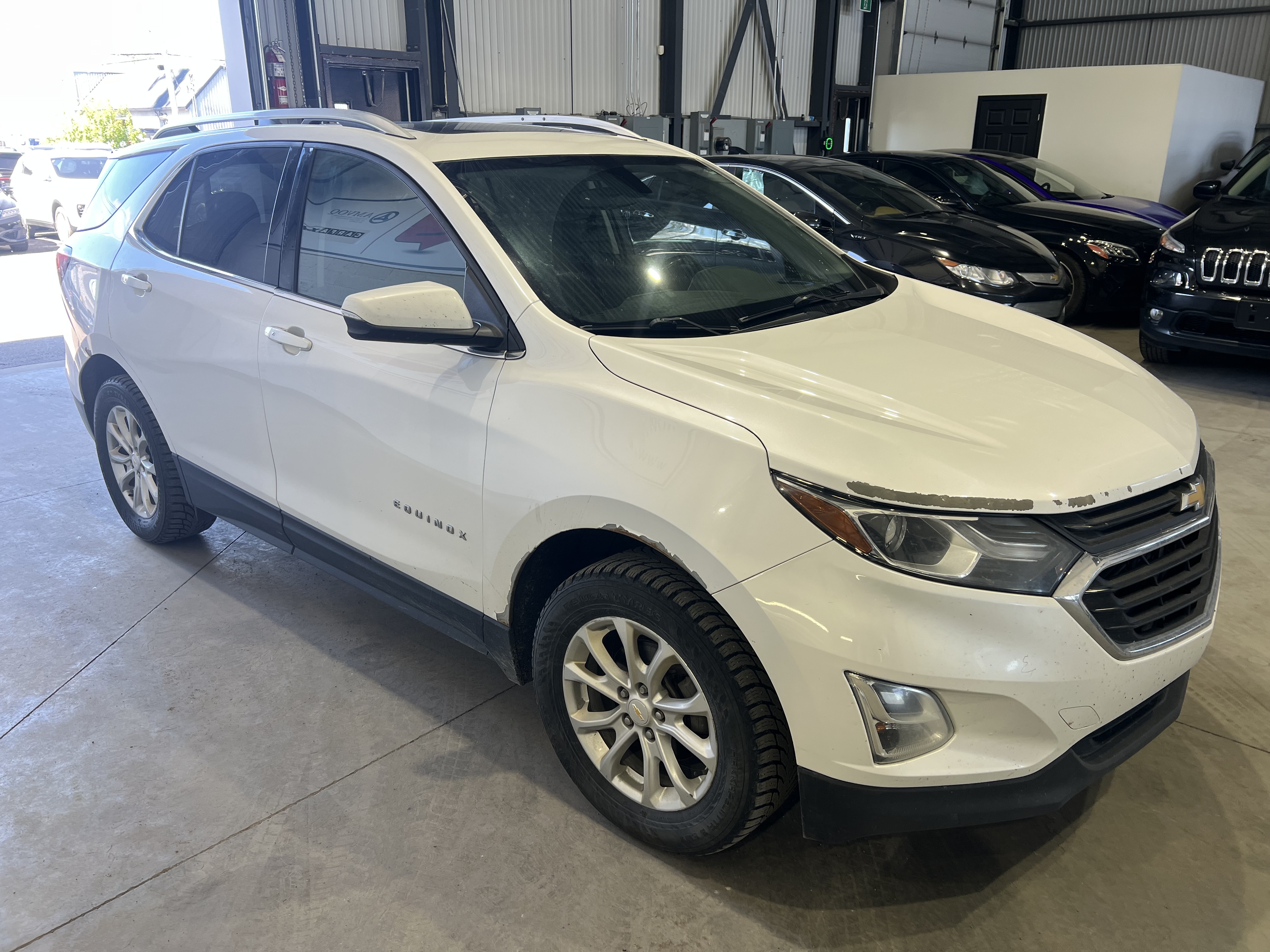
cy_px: 476
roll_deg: -0.3
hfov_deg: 67.3
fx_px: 954
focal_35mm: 26
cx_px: 635
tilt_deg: -20.2
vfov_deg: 53.1
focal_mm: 5.7
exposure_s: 1/120
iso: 40
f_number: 1.5
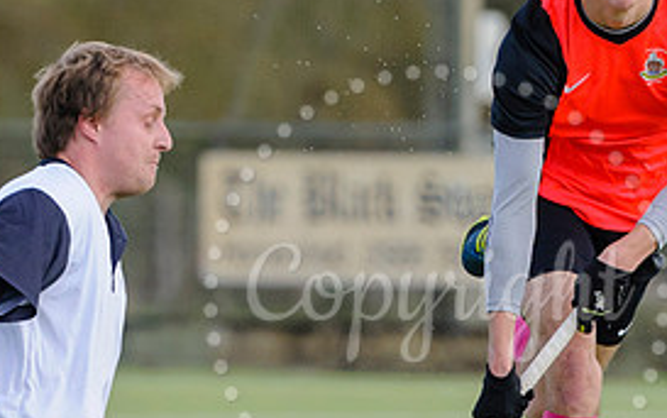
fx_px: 16407
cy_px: 312
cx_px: 422
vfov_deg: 1.5
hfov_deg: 2.3
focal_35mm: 902
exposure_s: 1/1600
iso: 400
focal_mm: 200
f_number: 3.2
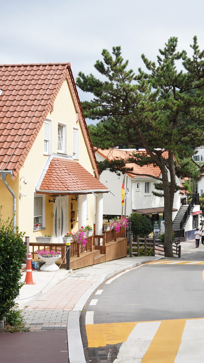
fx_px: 538
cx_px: 155
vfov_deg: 37.2
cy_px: 179
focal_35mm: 56
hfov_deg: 21.3
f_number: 11
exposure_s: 1/100
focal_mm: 35
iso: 200
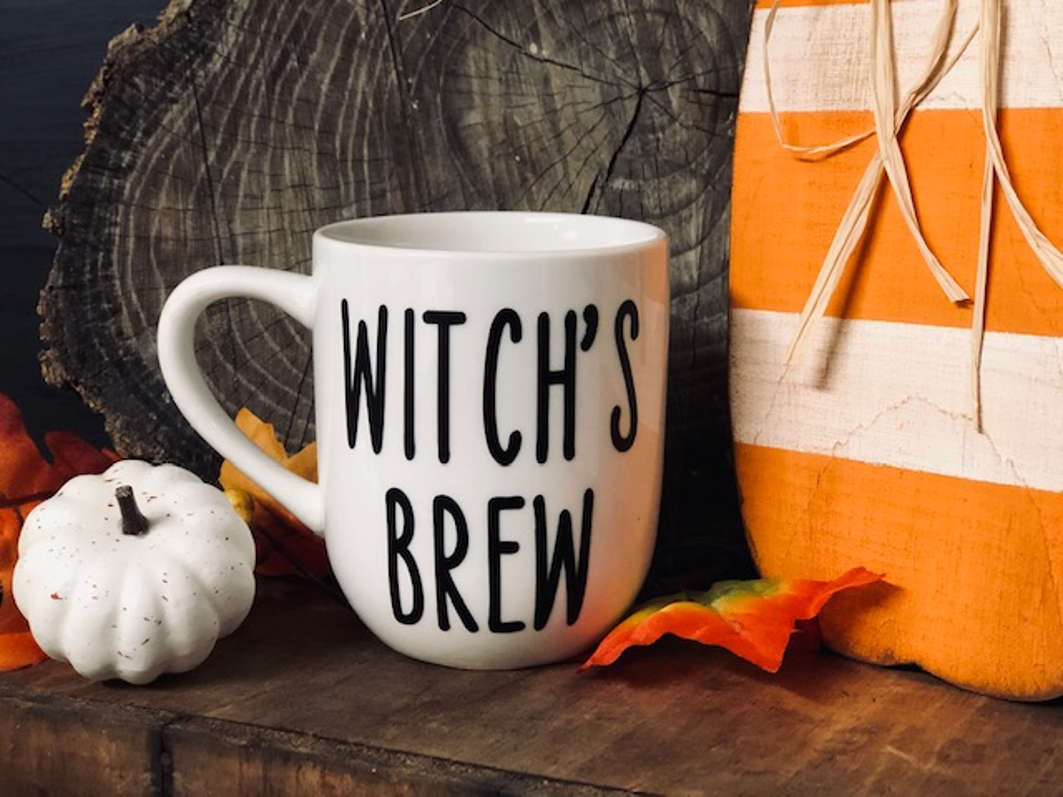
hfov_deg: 33.8
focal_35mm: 57
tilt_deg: -5.8
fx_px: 1750
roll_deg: +0.0
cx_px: 532
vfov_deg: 25.7
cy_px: 398
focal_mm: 6.6
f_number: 2.8
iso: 250
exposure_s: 1/30
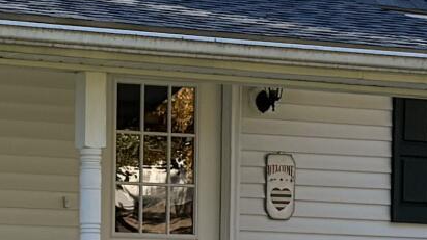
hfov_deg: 11.3
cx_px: 128
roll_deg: -1.1
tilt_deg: +2.0
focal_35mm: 191
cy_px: 196
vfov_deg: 6.3
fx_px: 2162
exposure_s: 1/2110
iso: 100
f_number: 1.78
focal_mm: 6.76
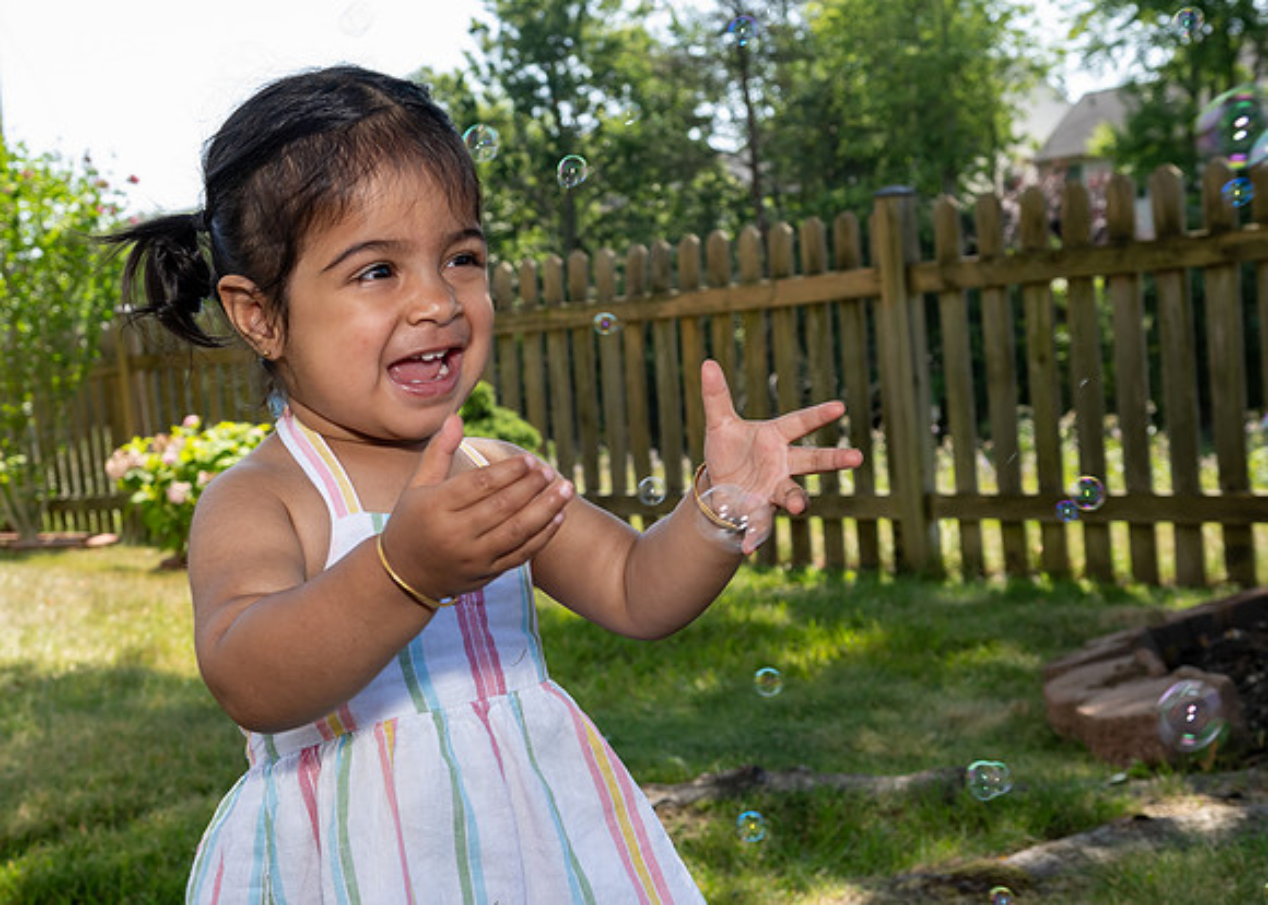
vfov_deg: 27.8
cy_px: 425
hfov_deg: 38.1
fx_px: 1825
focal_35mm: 51
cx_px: 485
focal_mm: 28
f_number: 5.6
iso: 200
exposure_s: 1/250
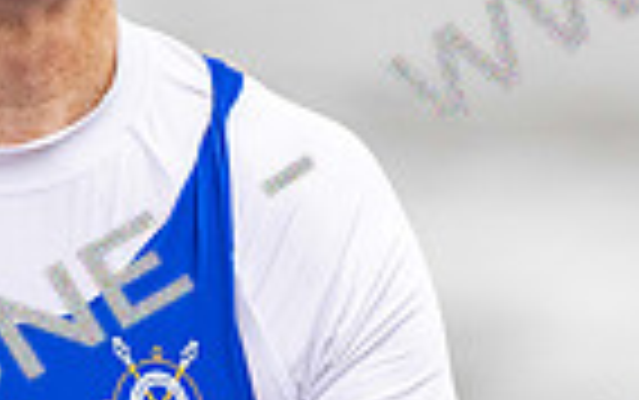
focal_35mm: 2501
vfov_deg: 0.5
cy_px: 200
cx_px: 58
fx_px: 43589
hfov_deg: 0.8
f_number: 4
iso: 640
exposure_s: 1/2500
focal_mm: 600
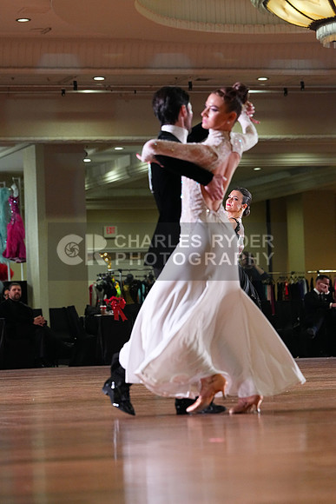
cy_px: 252
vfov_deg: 13.4
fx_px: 2141
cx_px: 168
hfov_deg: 9.0
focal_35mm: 153
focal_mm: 153
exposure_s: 1/400
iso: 6400
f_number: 5
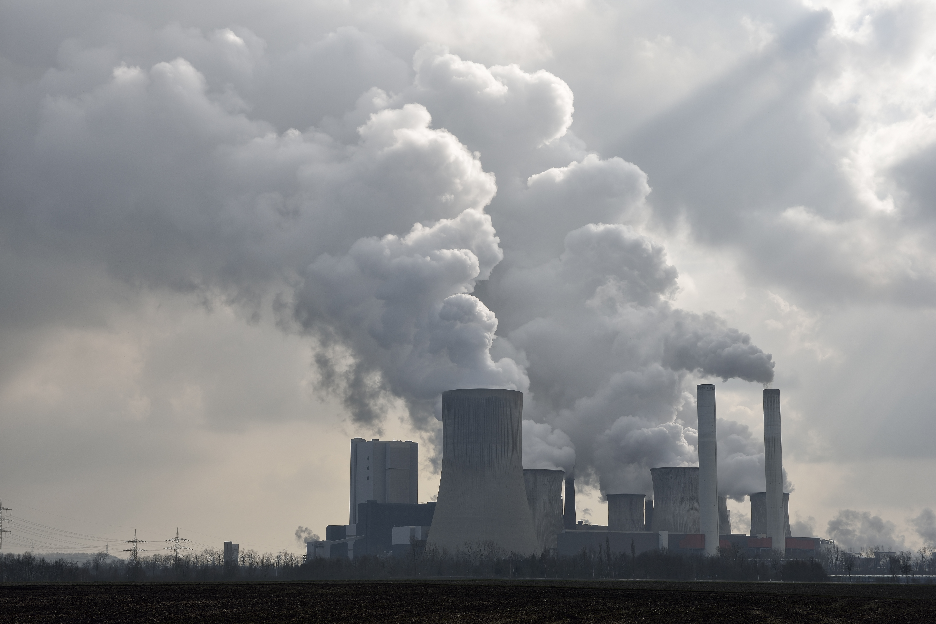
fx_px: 1612
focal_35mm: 62
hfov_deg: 32.4
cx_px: 468
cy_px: 312
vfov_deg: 21.9
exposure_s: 1/200
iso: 100
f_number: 11
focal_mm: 62
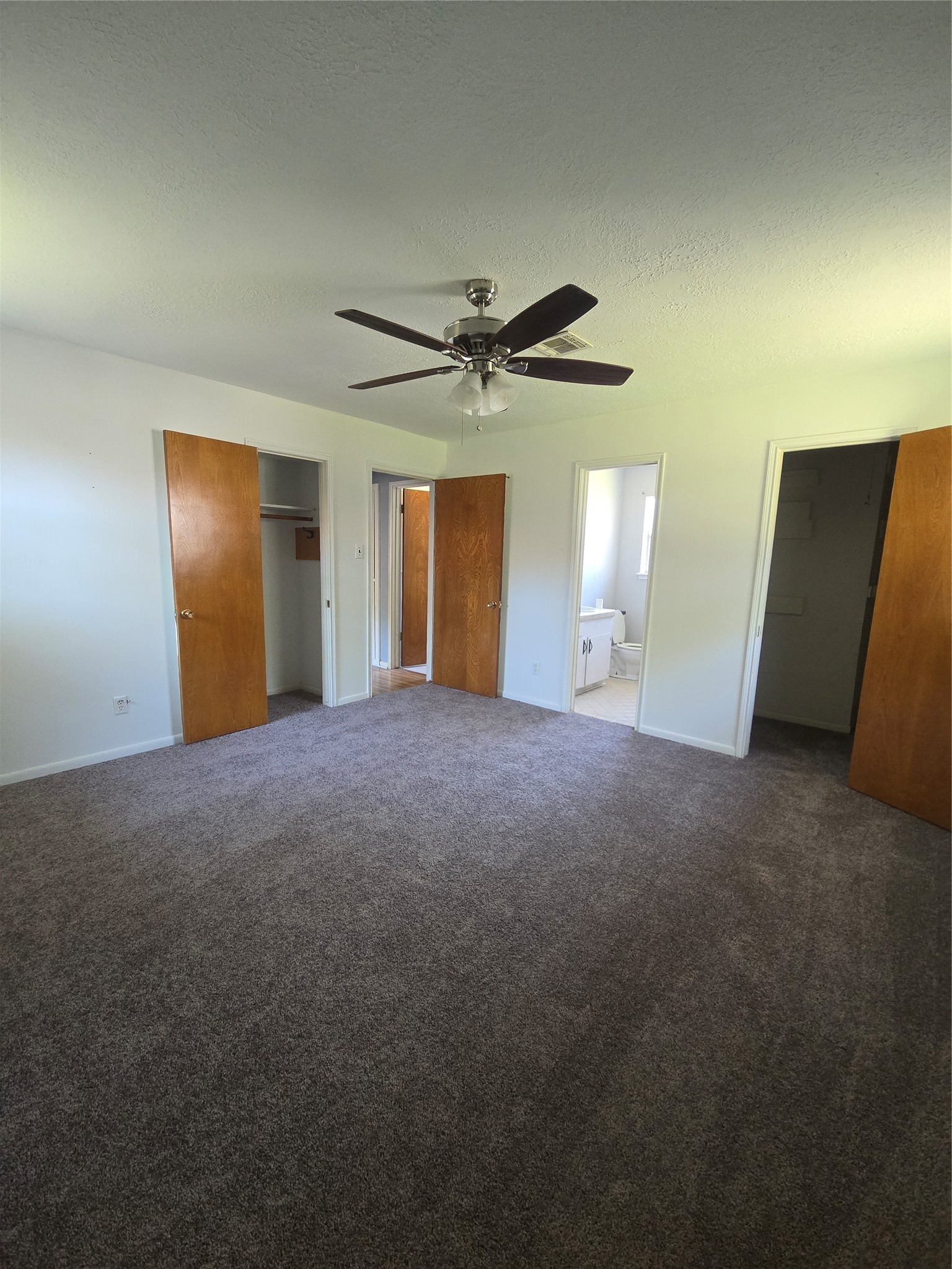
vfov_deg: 106.2
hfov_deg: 89.9
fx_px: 477
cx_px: 476
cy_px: 634
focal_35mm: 13
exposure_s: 1/60
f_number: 2.2
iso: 400
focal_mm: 2.2
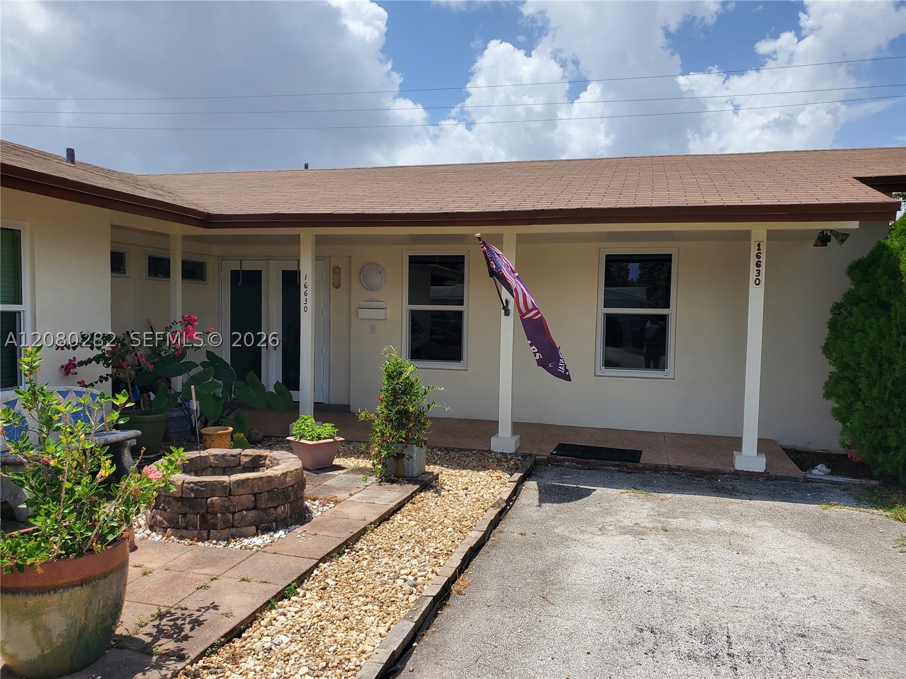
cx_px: 453
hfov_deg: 67.3
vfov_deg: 53.1
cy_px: 340
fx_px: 680
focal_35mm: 26
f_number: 2.4
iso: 50
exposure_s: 1/1645
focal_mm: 4.3
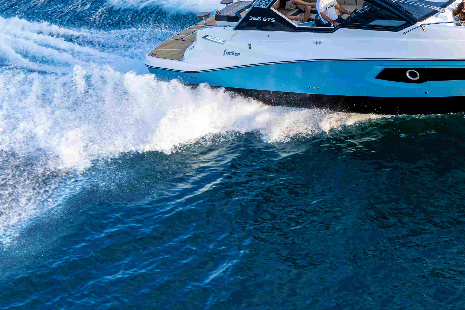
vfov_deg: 16.7
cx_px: 347
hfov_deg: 24.8
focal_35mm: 81
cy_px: 57
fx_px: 1046
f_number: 6.3
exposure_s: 1/320
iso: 400
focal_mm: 43
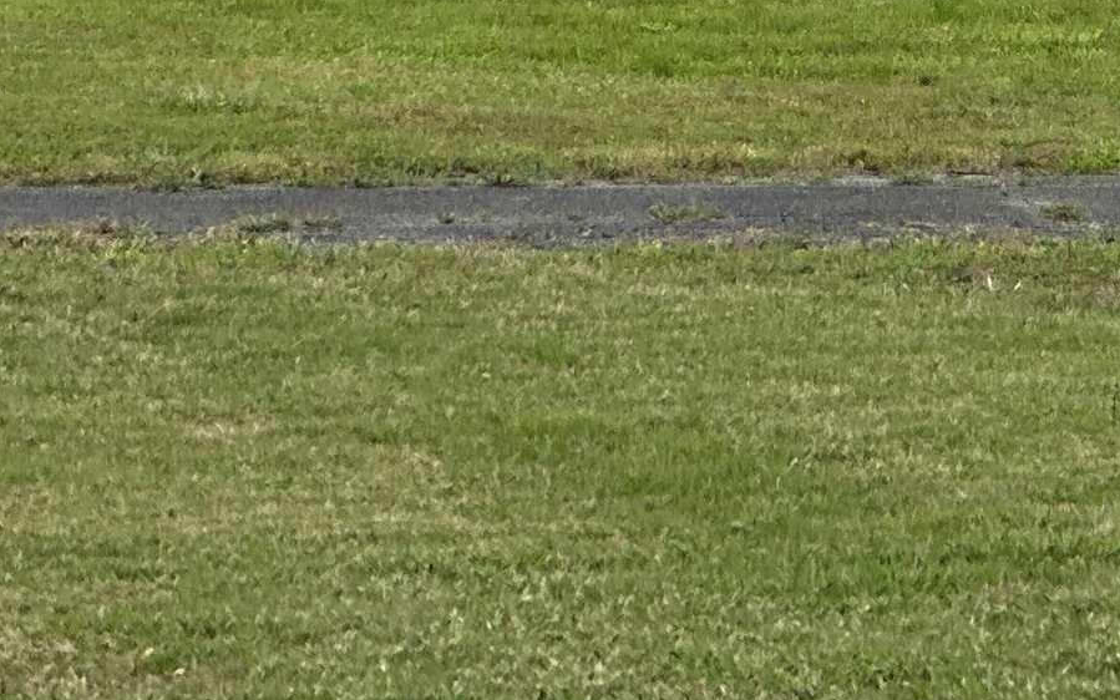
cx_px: 1252
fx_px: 8517
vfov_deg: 4.7
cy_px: -303
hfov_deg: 7.5
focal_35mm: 279
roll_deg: -0.6
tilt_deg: -3.0
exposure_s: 1/573
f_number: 2.8
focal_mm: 9
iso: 32
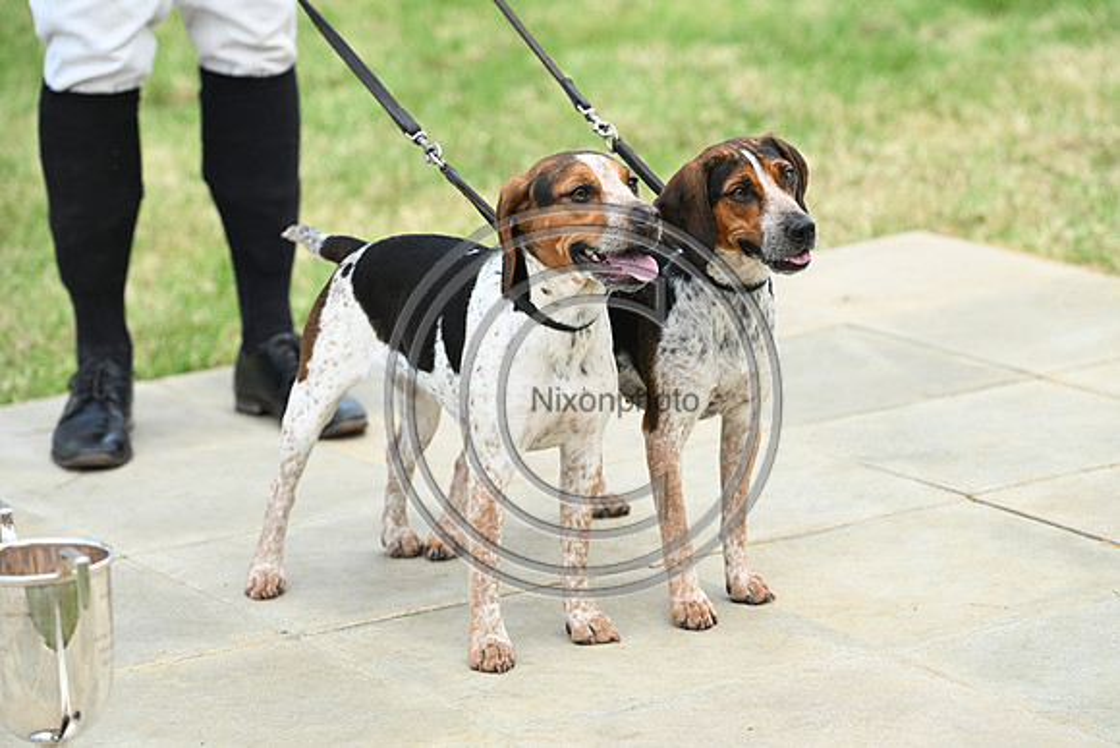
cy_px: 374
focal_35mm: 130
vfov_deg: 10.6
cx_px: 560
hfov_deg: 15.8
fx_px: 4045
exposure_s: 1/1000
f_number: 4.5
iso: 450
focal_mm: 130
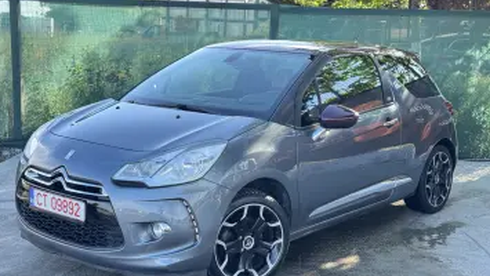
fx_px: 689
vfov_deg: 22.7
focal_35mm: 53
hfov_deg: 39.2
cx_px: 243
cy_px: 135
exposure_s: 1/241
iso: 64
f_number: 1.78
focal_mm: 6.76
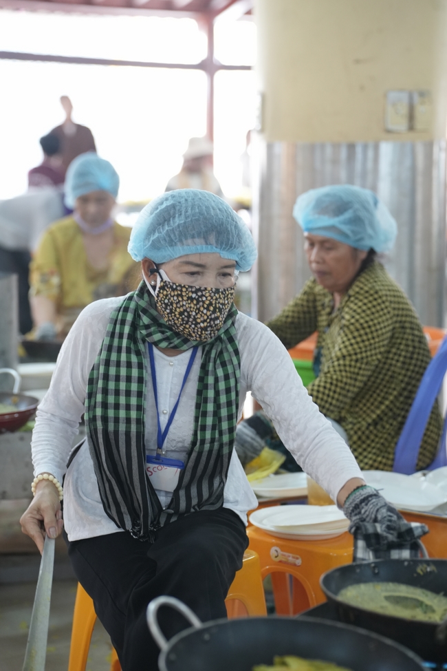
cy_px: 336
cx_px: 224
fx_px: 1490
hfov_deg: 17.1
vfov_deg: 25.4
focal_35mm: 80
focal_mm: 80
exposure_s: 1/100
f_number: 2.8
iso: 2500
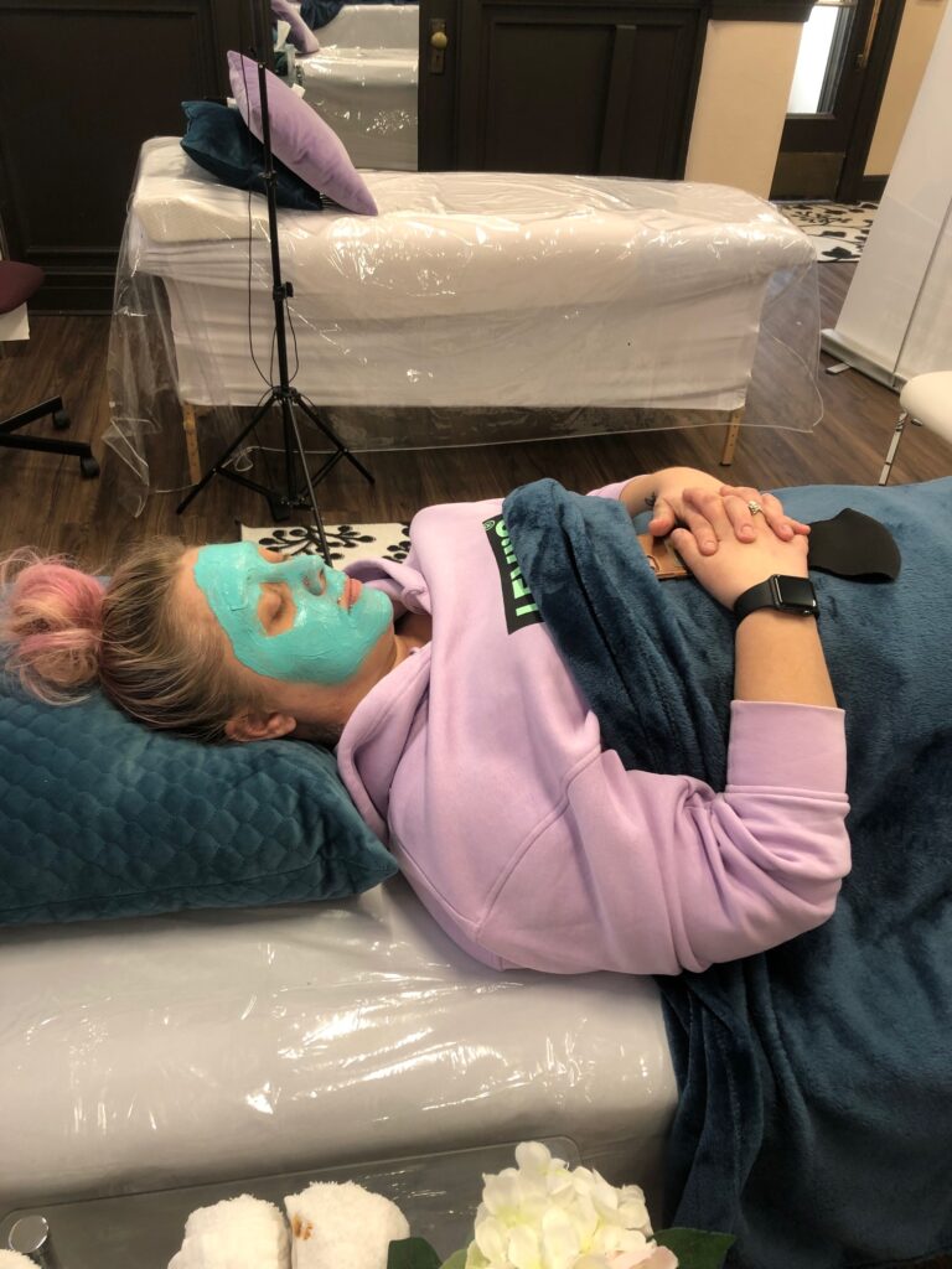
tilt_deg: -36.5
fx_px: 1027
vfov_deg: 63.4
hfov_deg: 49.7
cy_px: 634
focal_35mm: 28
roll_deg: -3.2
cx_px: 476
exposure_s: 1/24
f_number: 1.8
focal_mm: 4
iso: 32
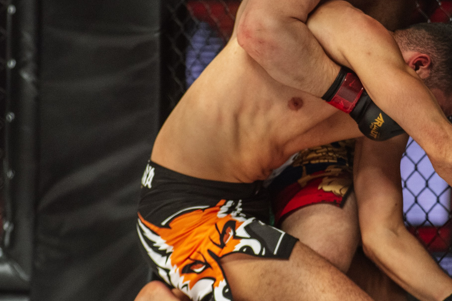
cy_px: 68
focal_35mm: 212
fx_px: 2662
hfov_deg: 9.7
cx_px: 328
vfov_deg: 6.5
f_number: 4
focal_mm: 110
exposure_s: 1/1000
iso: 2000
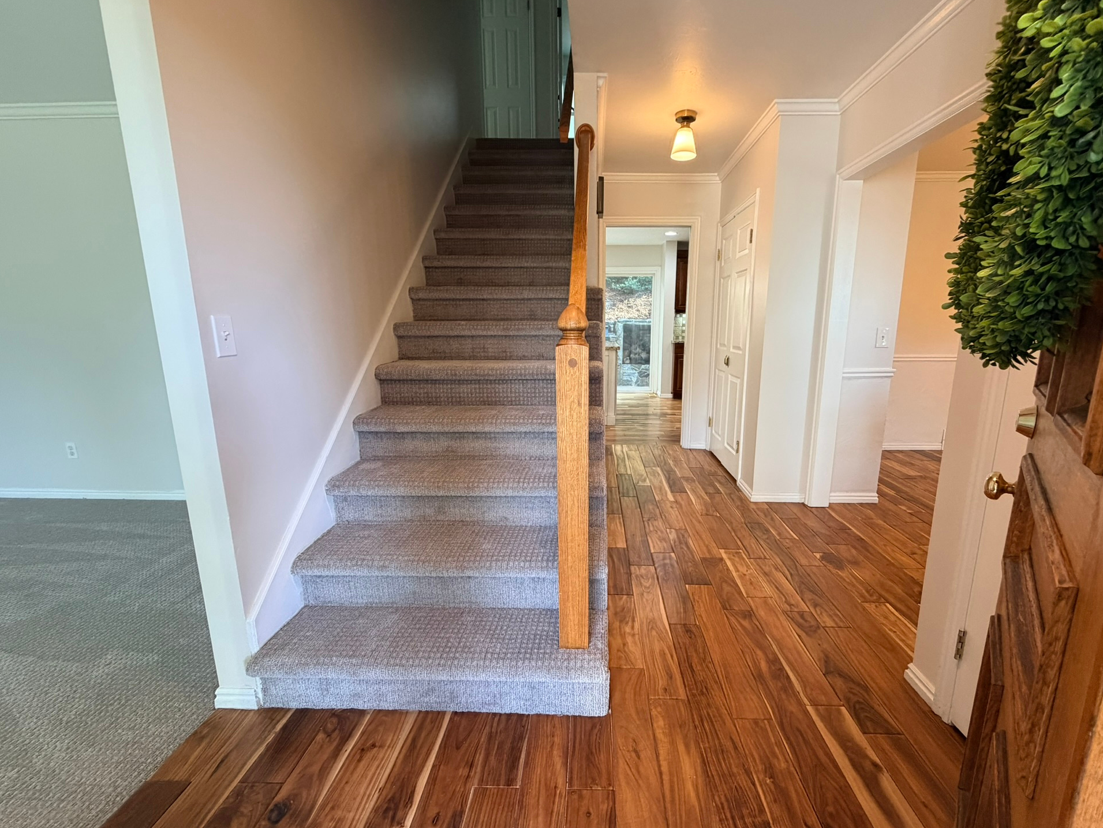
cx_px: 589
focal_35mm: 15
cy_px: 416
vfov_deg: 81.8
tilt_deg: -10.6
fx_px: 478
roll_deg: -0.4
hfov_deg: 98.0
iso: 250
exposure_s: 1/120
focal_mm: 2.22
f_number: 2.2
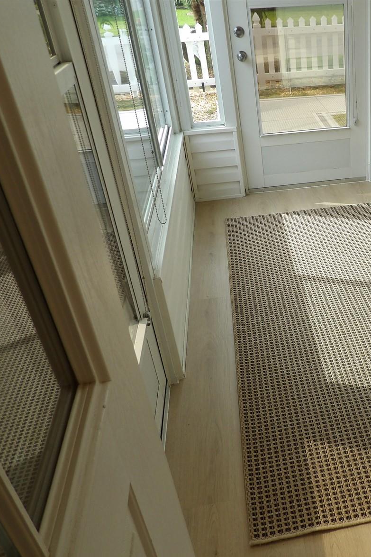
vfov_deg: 55.8
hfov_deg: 36.4
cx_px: 337
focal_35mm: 34
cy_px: 284
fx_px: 526
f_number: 3.2
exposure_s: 1/180
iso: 100
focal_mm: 4.3
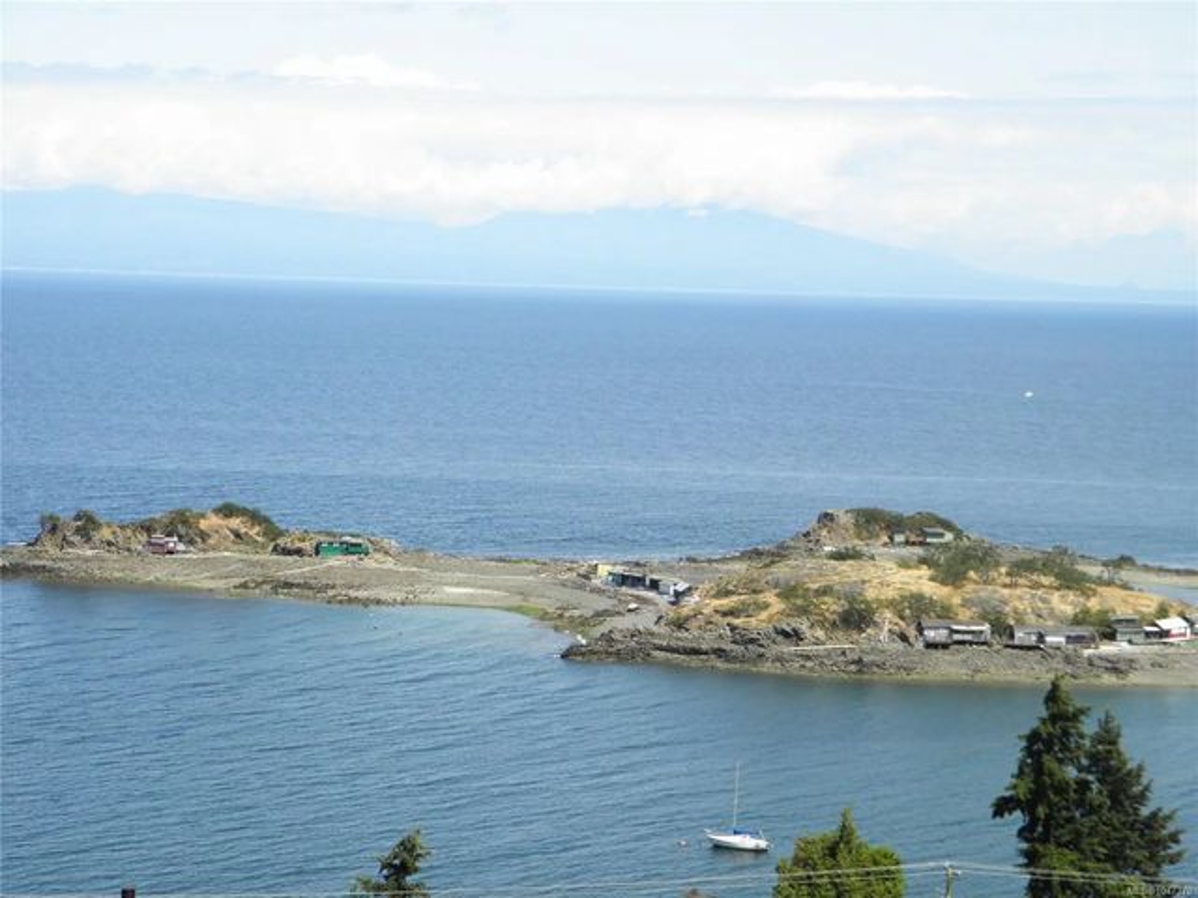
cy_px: 449
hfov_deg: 24.4
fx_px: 2769
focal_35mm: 80
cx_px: 599
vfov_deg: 18.4
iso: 100
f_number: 8.8
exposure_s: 1/125
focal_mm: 14.3
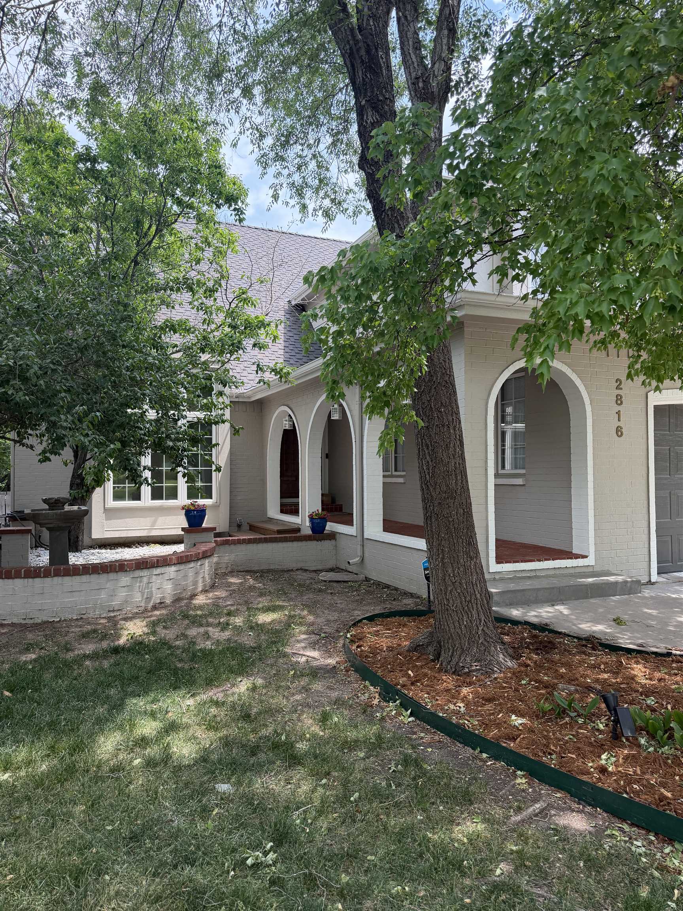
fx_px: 631
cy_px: 456
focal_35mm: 24
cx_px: 342
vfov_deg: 71.6
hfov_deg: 56.8
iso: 100
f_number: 1.78
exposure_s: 1/920
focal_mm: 6.76
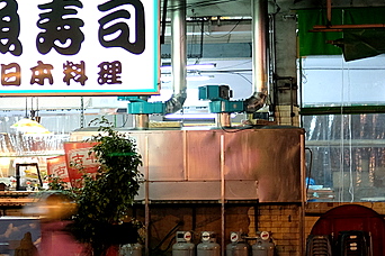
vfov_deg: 11.1
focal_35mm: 124
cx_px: 56
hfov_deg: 16.4
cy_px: 141
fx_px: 1326
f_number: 1.4
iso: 400
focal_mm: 35
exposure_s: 1/42
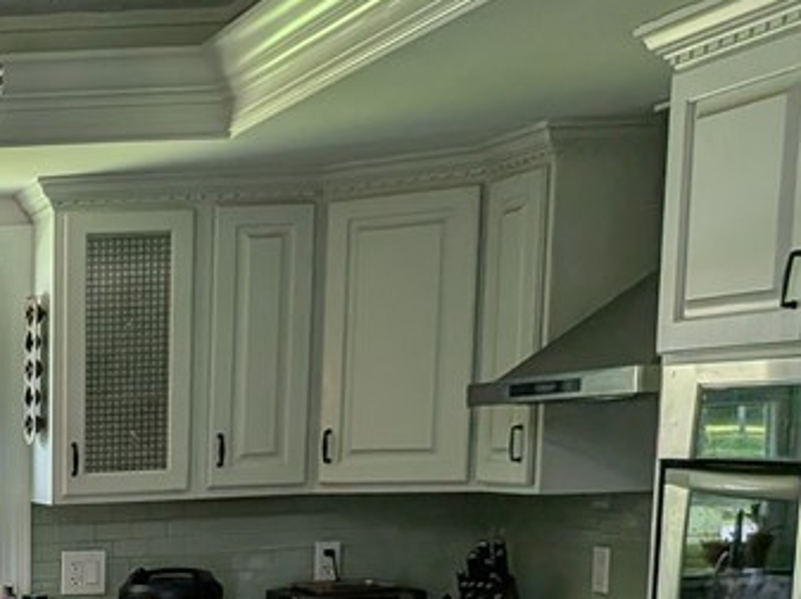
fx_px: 1687
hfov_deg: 22.8
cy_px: 770
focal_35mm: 73
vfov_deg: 18.7
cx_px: -330
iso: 49
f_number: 1.7
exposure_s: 1/120
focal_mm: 4.53
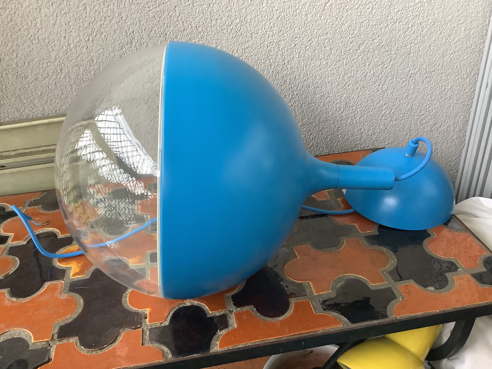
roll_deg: +2.7
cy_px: 184
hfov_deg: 58.4
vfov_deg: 45.4
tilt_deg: -29.9
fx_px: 441
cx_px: 246
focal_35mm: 31
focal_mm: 3.3
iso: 320
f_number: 2.4
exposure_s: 1/60
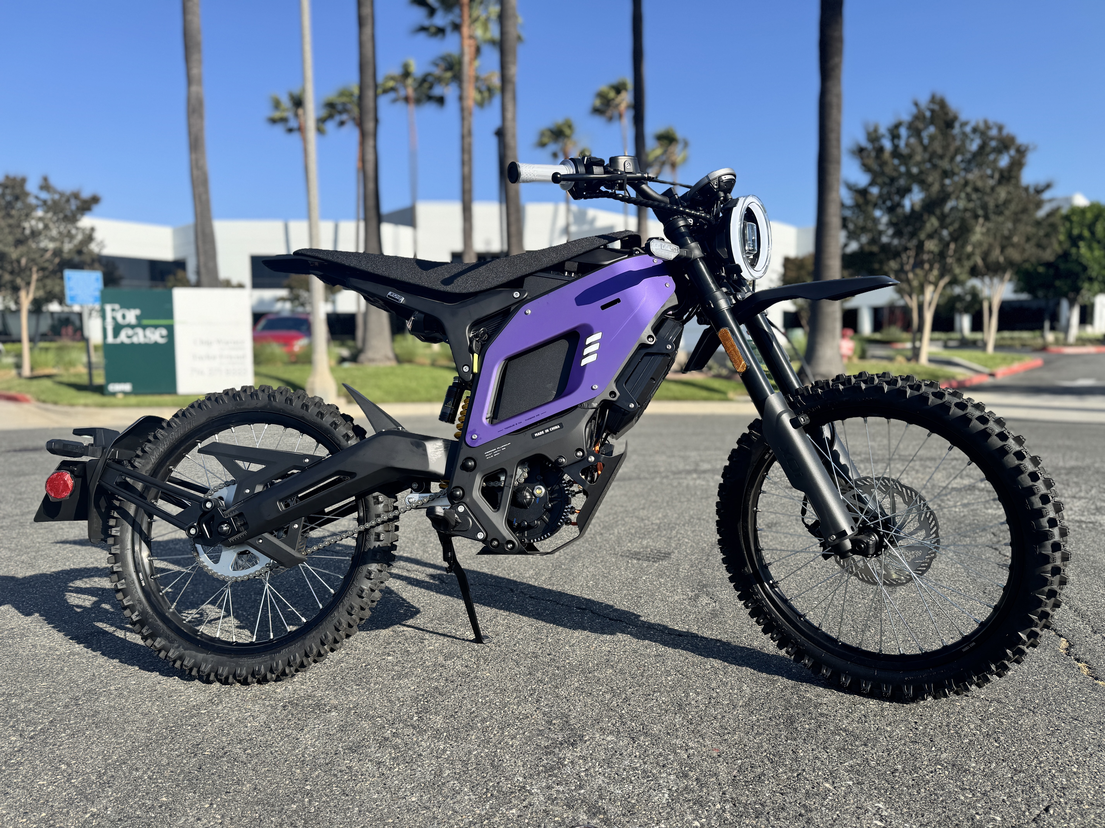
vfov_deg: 56.8
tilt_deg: -5.5
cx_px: 552
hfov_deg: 71.6
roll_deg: +0.2
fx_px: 766
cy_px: 414
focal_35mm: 24
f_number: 1.78
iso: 80
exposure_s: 1/2959
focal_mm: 6.76
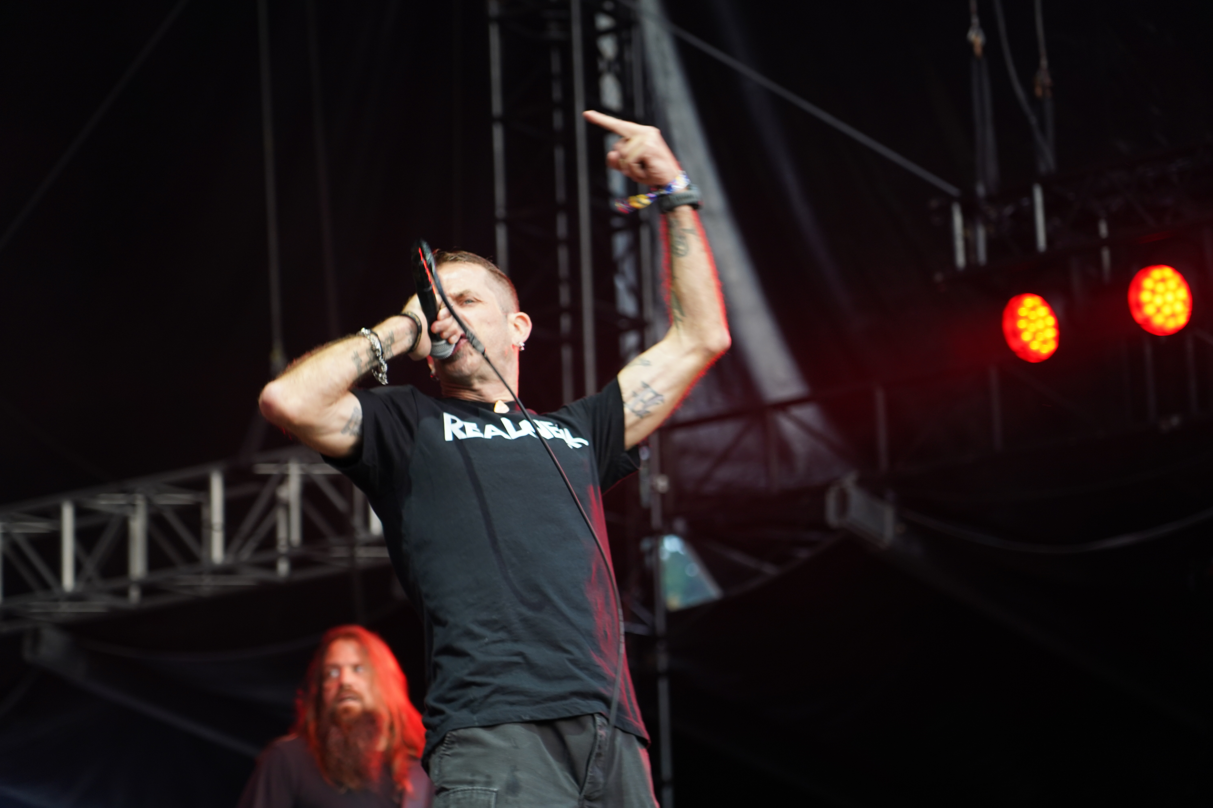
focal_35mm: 105
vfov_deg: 13.0
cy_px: 404
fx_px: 3538
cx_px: 606
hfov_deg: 19.5
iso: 500
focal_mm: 105
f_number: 4
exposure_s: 1/125
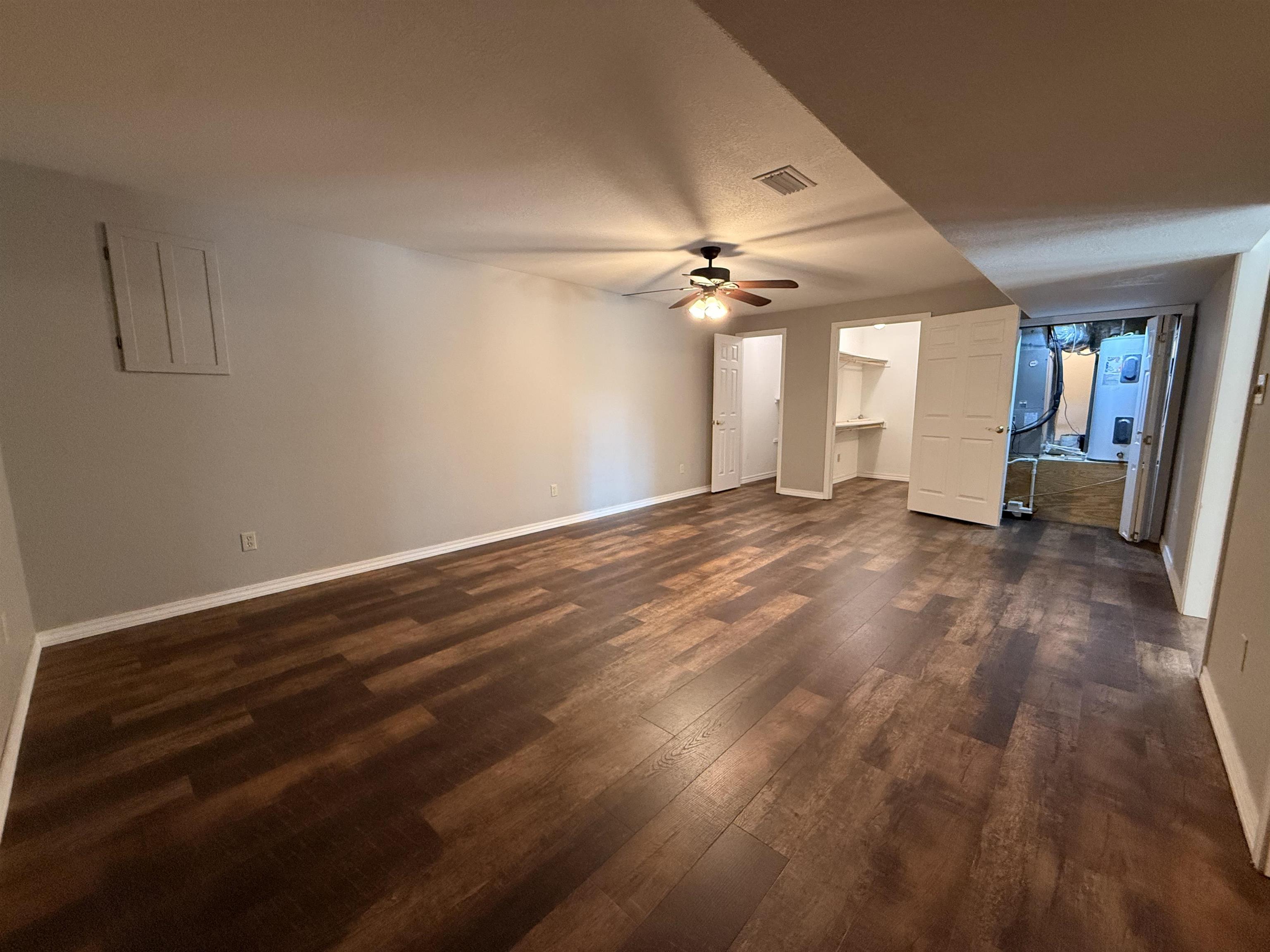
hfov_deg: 102.1
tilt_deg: -7.7
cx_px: 635
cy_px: 476
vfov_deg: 85.7
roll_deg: +0.1
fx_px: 514
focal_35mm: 14
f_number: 2.2
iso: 500
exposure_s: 1/60
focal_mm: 2.22
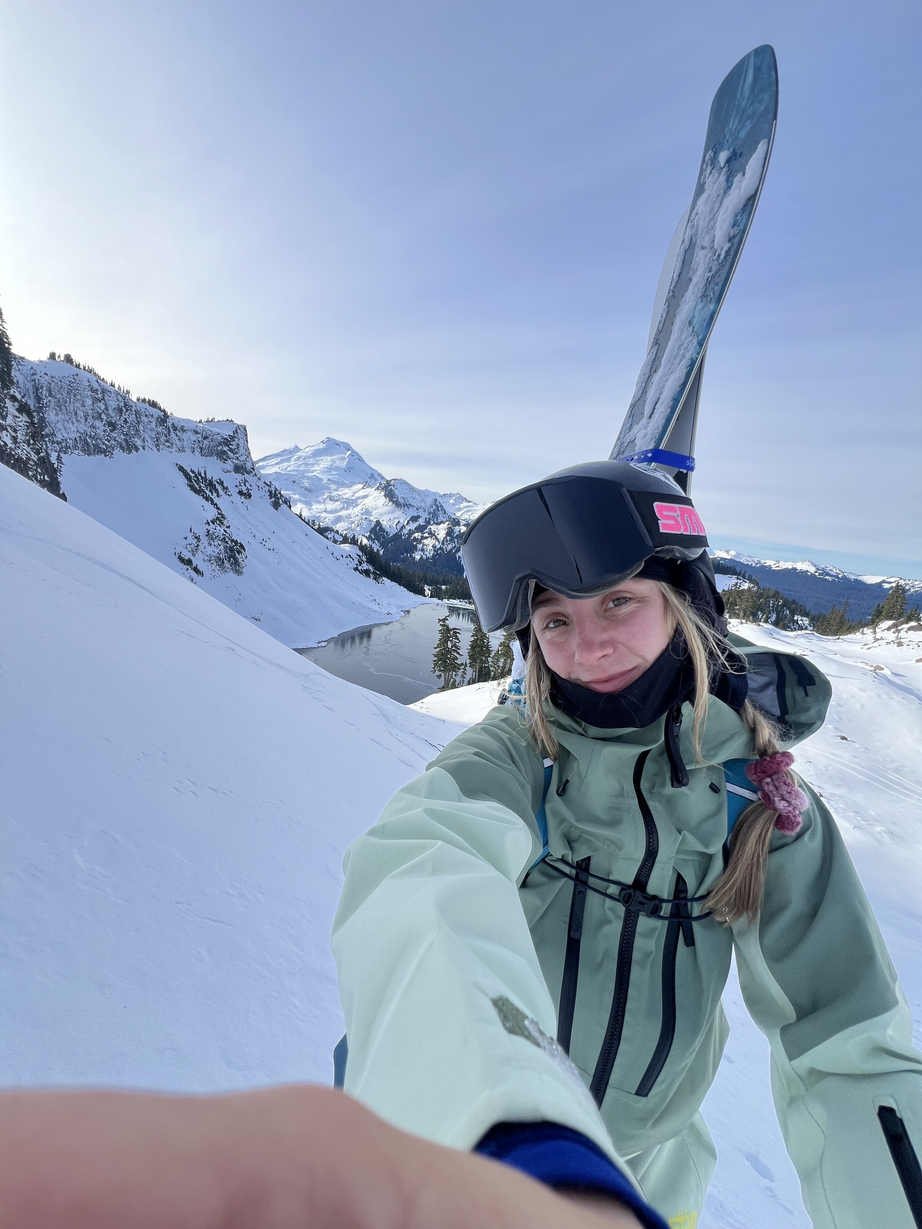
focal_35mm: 13
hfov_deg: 89.9
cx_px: 461
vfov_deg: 106.2
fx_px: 462
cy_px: 614
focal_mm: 1.57
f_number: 1.8
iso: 32
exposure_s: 1/737
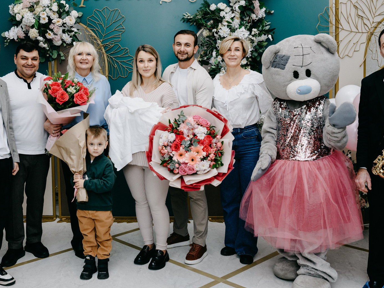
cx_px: 147
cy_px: 101
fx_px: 477
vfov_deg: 33.4
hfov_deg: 43.5
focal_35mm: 43
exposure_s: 1/160
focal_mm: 24
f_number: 3.5
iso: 320
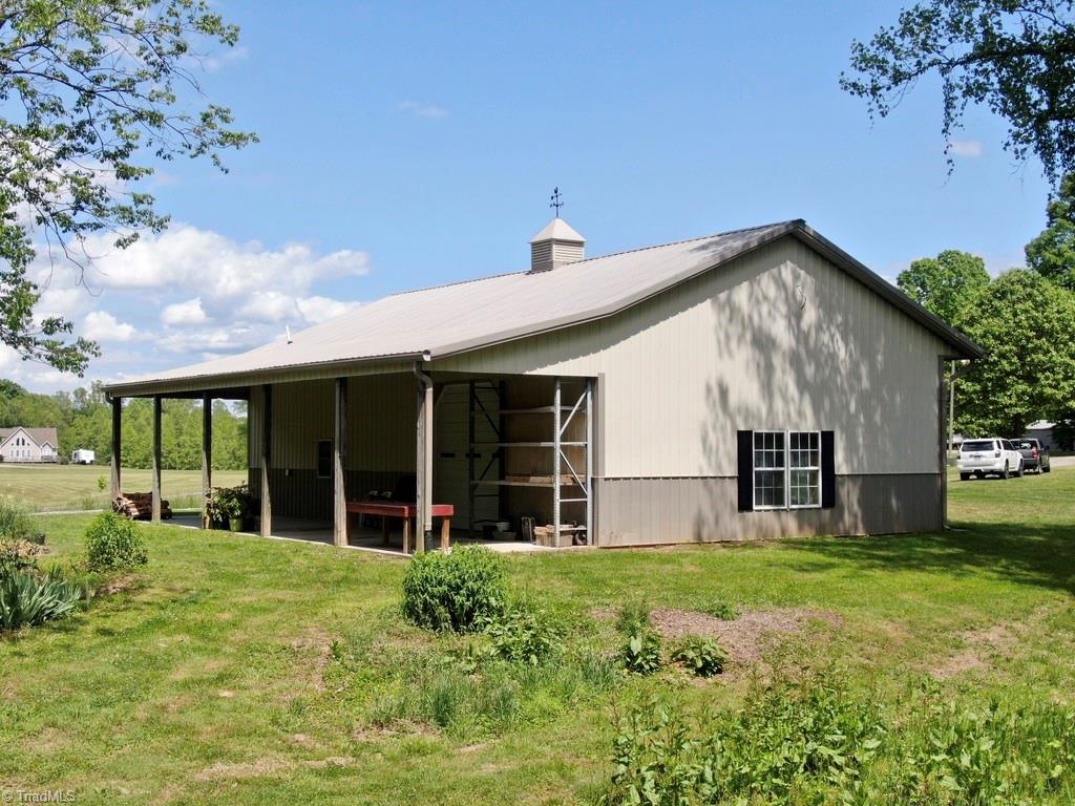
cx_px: 538
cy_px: 403
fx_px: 1397
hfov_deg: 42.1
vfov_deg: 32.2
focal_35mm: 45
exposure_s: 1/640
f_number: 3.7
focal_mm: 7.88
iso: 100
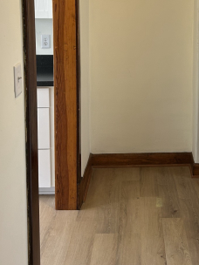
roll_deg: -0.3
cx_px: 148
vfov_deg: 32.4
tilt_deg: -5.9
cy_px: 37
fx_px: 437
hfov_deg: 25.4
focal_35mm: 57
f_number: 1.5
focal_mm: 5.7
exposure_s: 1/60
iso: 80
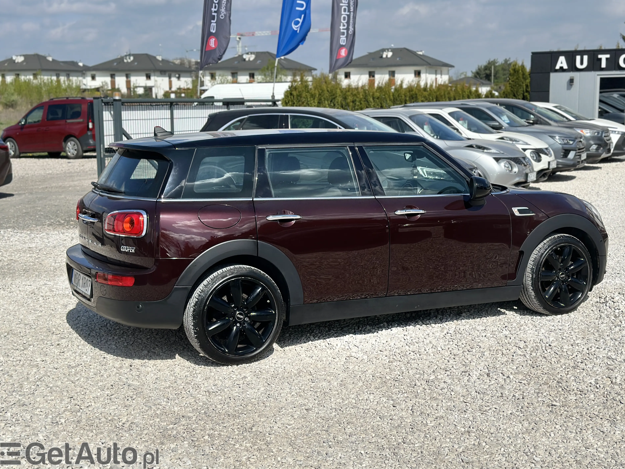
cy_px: 233
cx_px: 315
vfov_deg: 29.7
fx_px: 885
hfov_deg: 38.9
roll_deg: +0.2
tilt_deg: -9.9
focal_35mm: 49
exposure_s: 1/8197
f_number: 1.78
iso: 100
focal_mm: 6.86
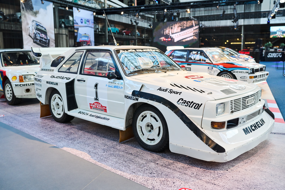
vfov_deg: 37.9
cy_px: 95
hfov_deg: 54.4
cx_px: 142
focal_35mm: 35
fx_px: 277
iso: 640
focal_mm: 35
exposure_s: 1/640
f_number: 2.8
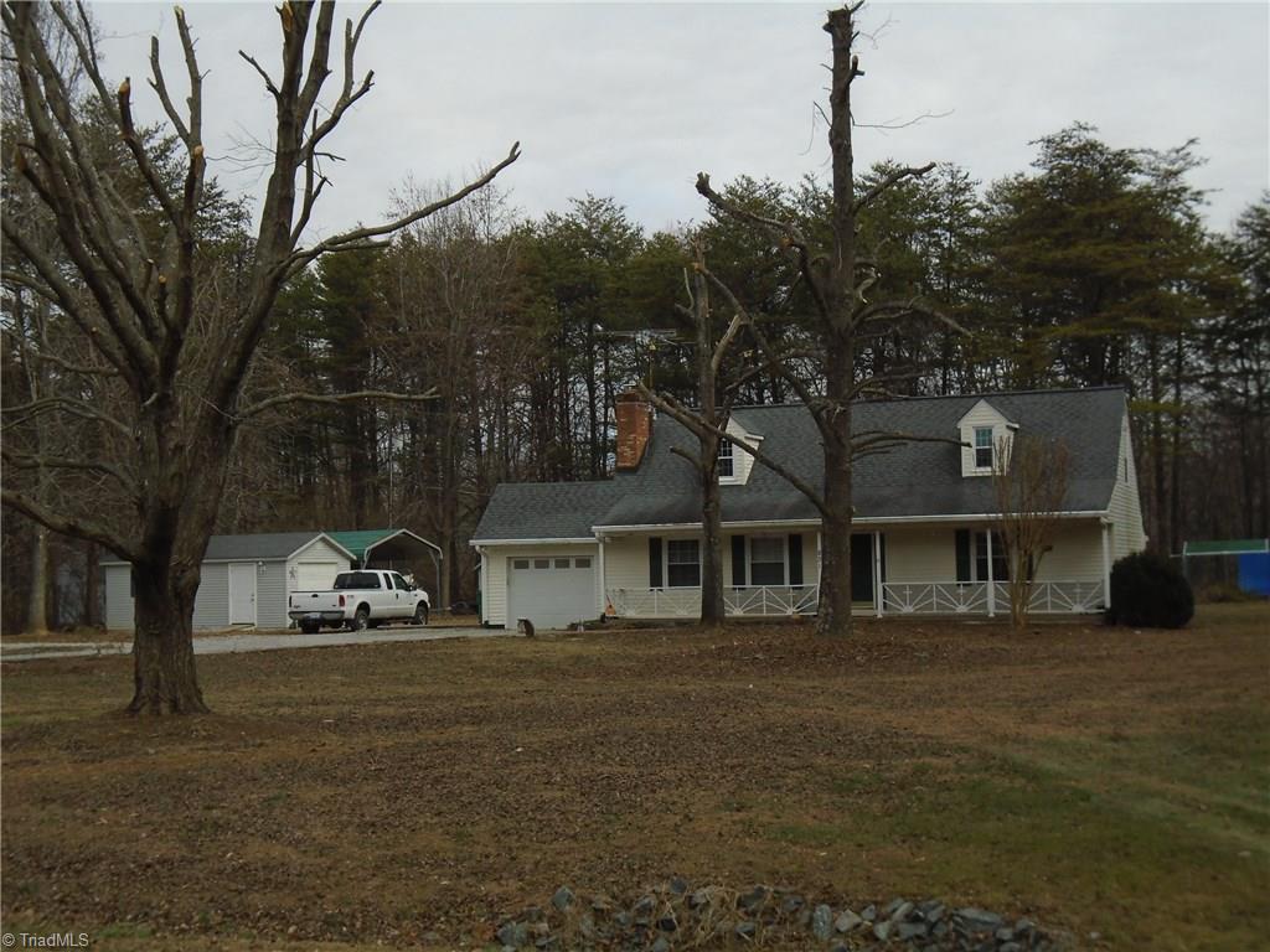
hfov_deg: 38.9
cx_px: 635
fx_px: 1798
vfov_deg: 29.7
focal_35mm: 49
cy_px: 476
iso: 100
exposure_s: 1/500
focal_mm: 8.7
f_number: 4.5
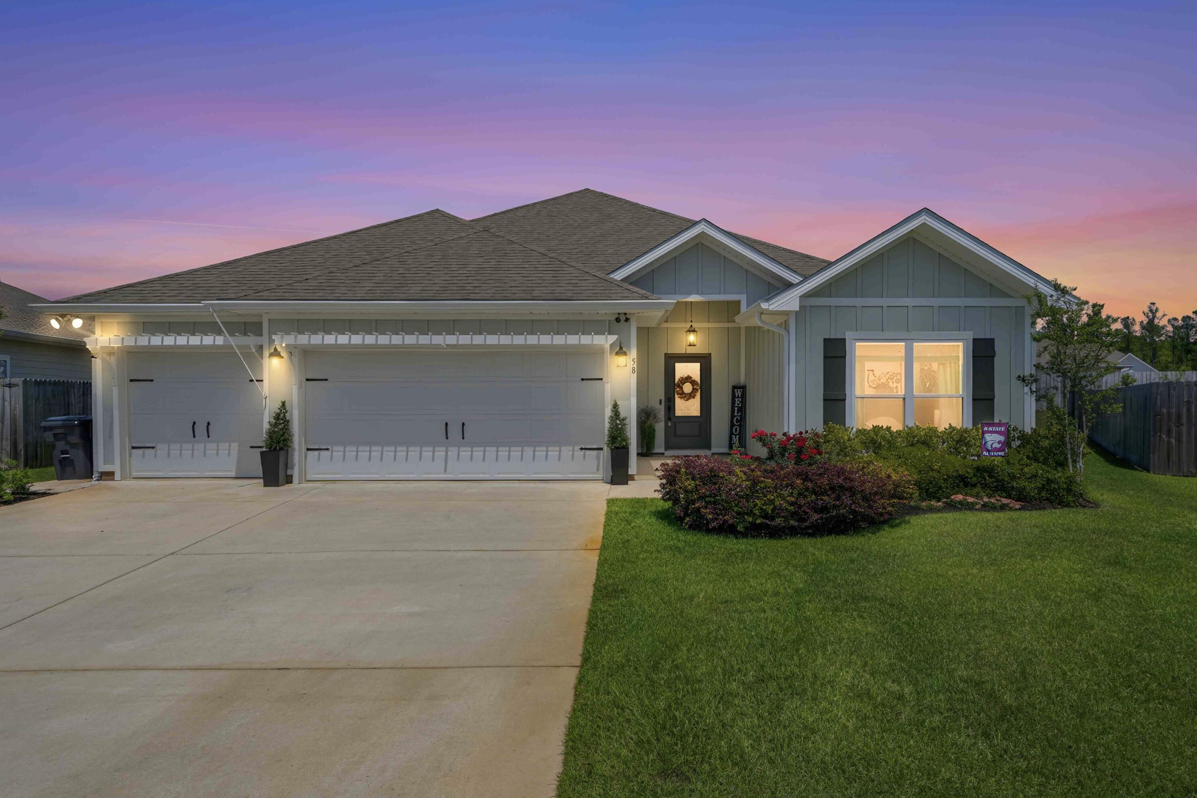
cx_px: 598
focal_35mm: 19
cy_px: 399
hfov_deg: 86.9
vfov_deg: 64.6
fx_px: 632
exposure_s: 1/8000
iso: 400
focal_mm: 19
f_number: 7.1
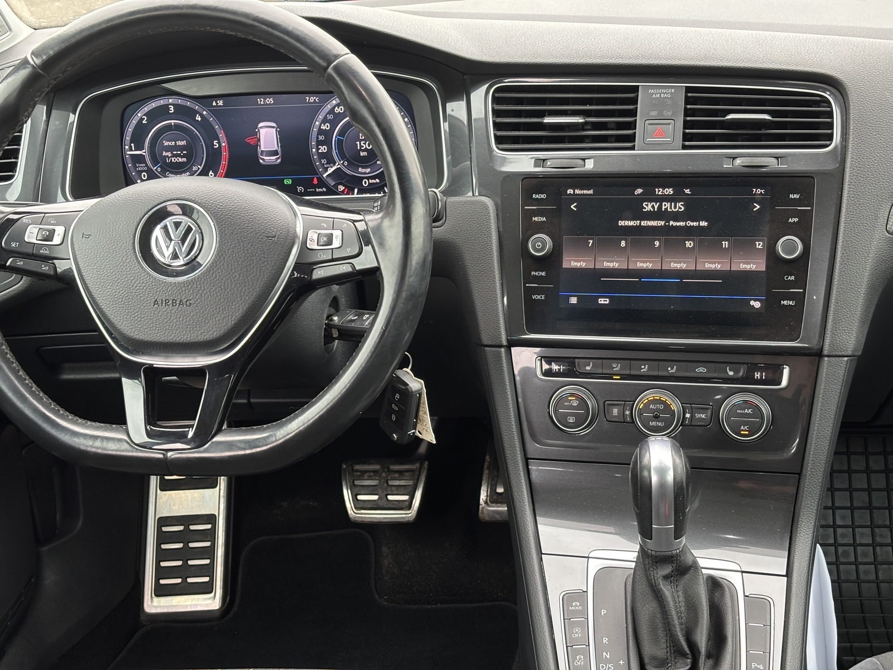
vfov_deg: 28.0
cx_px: 446
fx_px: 1341
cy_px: 335
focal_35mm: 52
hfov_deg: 36.8
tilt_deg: -20.7
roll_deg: +3.0
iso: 100
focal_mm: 5.96
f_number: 1.6
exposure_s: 1/56
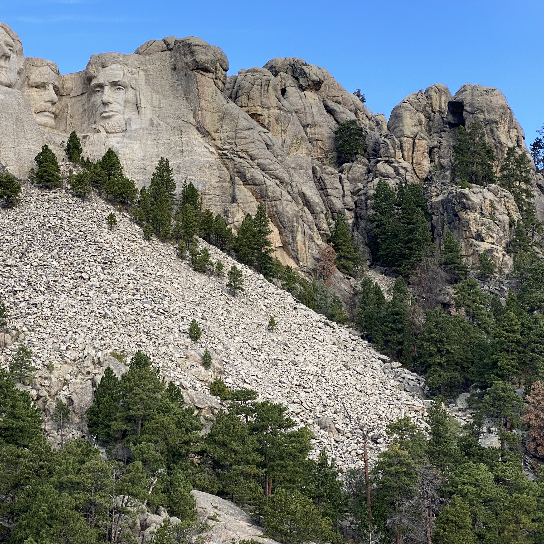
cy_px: 211
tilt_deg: +13.5
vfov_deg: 21.4
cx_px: 122
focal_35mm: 81
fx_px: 1440
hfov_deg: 21.2
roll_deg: +0.6
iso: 20
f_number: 2
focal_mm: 6
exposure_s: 1/578
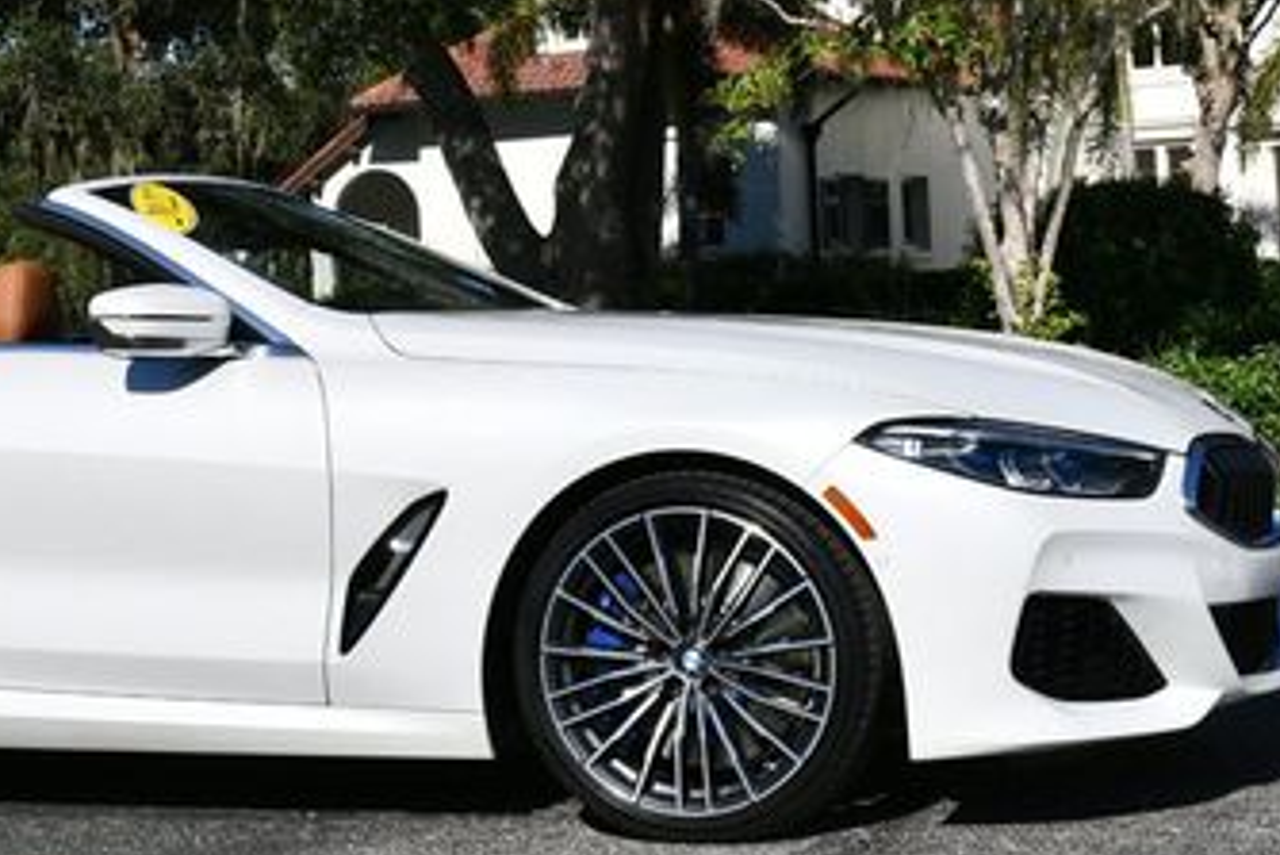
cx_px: 257
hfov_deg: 21.9
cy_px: 169
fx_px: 3272
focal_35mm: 92
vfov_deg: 14.8
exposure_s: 1/320
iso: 100
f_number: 9
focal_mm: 24
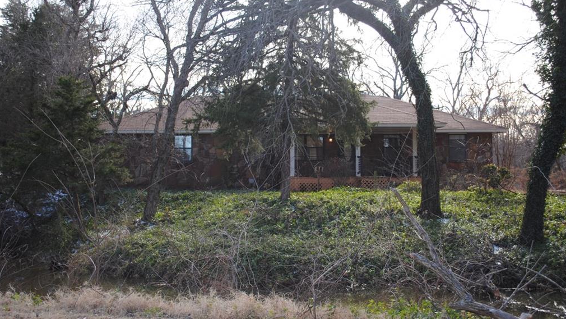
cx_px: 284
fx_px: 765
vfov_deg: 23.5
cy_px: 161
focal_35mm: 51
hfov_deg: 40.6
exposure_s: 1/125
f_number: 4.8
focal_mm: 32
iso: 100
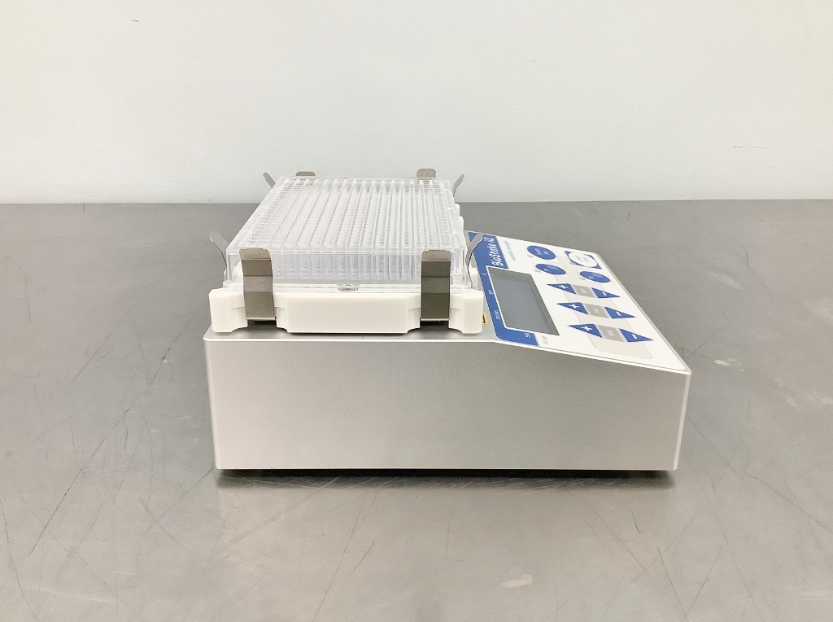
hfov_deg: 58.4
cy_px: 311
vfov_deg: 45.3
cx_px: 416
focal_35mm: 31
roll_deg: -0.4
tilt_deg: -22.7
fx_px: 745
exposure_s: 1/60
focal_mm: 3.3
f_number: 2.4
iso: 125
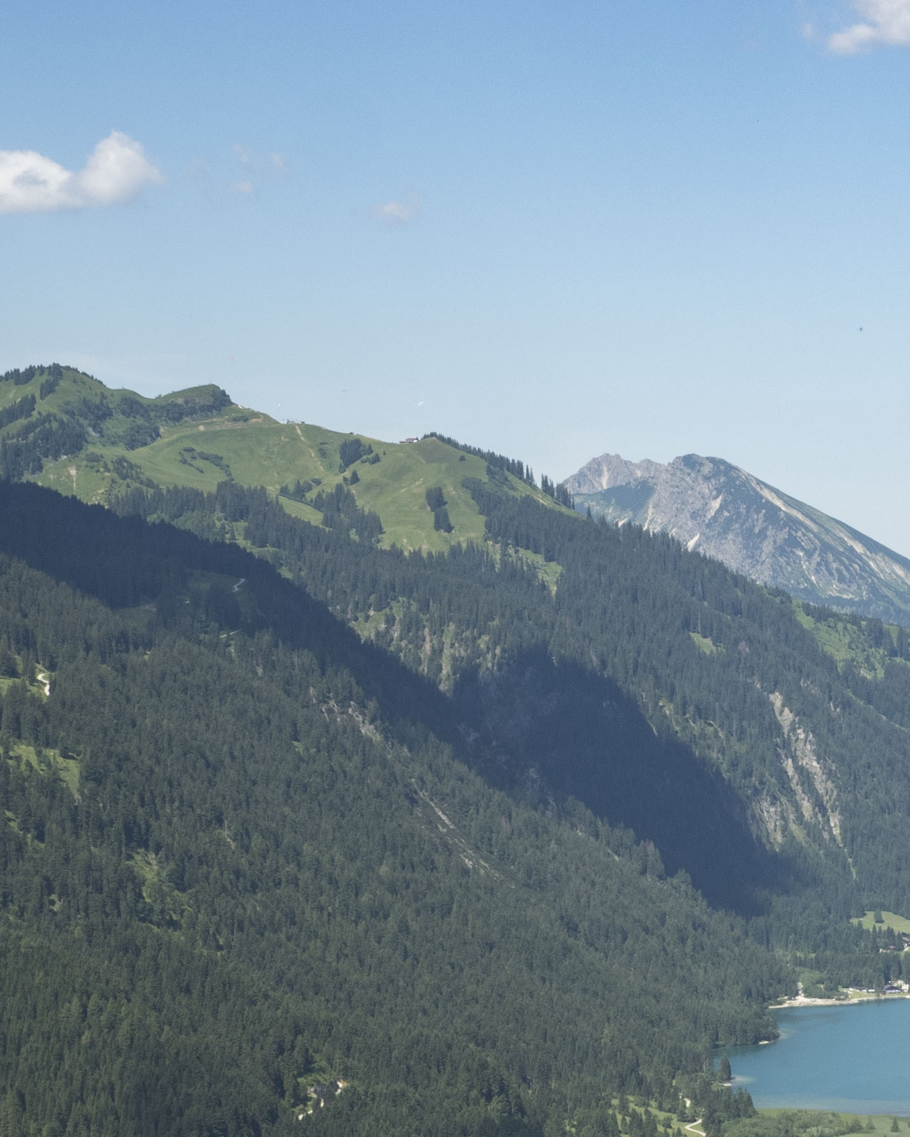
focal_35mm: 122
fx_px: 4106
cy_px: 968
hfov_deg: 12.3
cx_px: 1110
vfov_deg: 15.6
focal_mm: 25
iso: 200
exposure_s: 1/250
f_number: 9
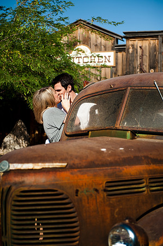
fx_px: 476
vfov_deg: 28.9
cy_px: 123
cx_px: 82
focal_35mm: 70
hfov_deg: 19.4
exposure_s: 1/4000
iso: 200
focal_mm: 70
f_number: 2.8
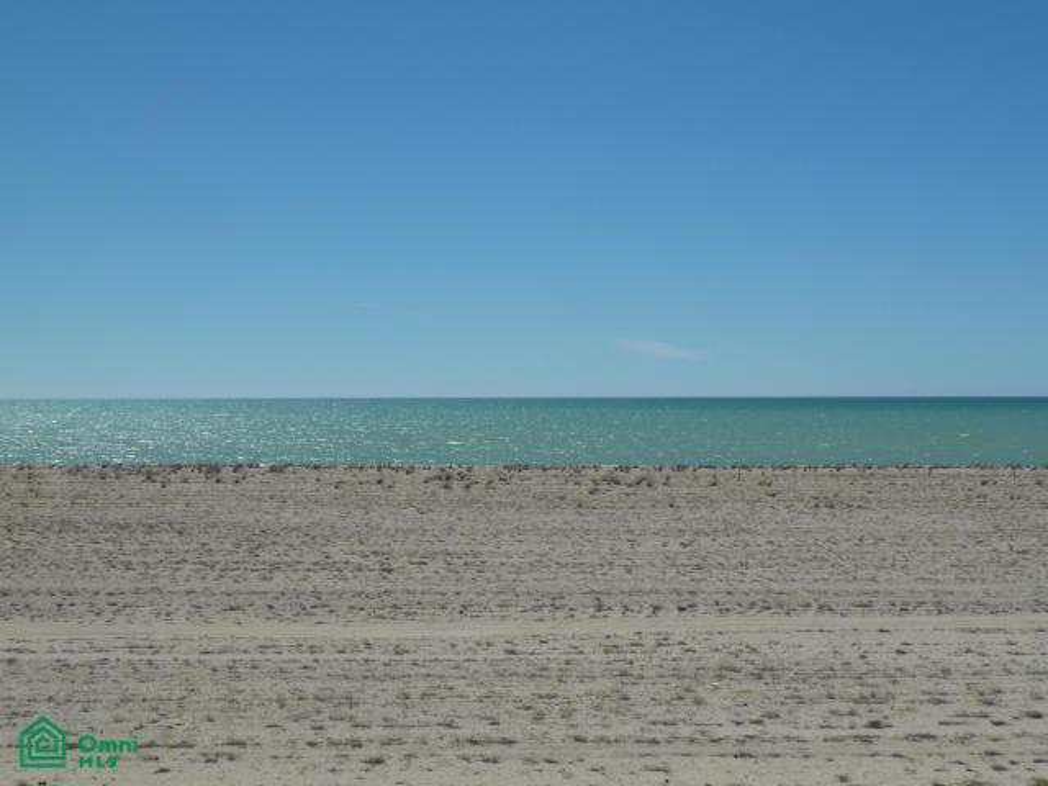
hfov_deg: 36.8
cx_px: 524
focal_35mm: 52
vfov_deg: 28.0
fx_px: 1574
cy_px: 393
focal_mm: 8.5
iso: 80
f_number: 5.6
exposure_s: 1/1000
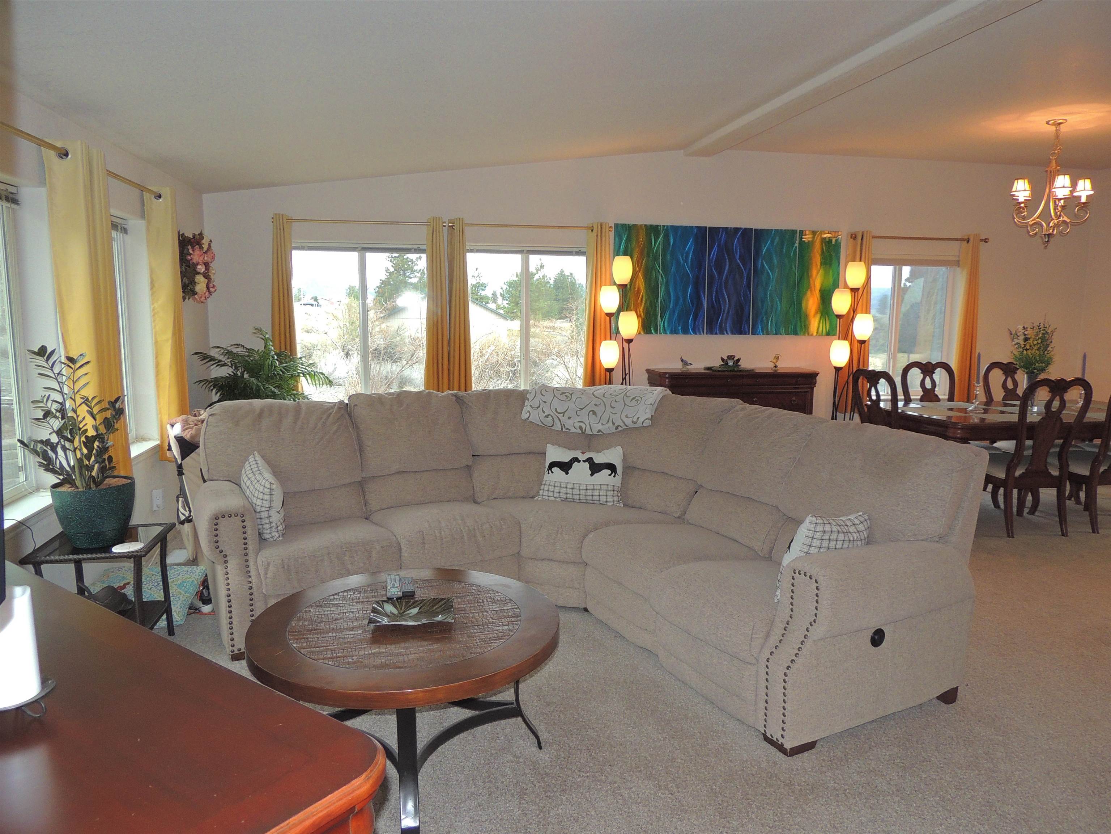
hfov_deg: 71.6
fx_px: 770
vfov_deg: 56.8
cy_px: 417
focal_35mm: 24
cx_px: 556
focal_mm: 4.3
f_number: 3
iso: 320
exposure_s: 1/40
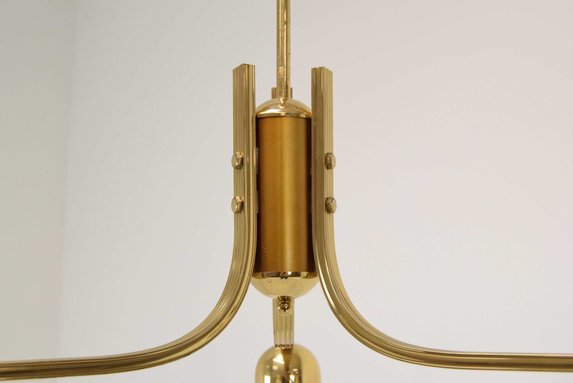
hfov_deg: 41.1
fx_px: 765
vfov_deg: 28.1
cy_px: 192
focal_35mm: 48
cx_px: 286
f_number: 7.1
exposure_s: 1/200
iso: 1600
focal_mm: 32
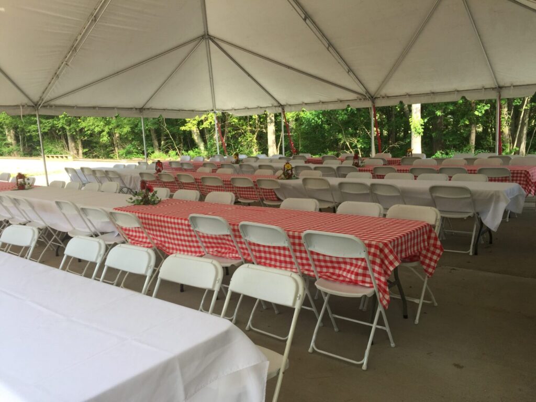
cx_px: 268
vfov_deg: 48.2
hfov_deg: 61.7
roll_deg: +2.0
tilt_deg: -11.1
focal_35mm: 29
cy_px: 201
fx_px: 449
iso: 32
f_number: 2.2
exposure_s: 1/230
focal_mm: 4.15
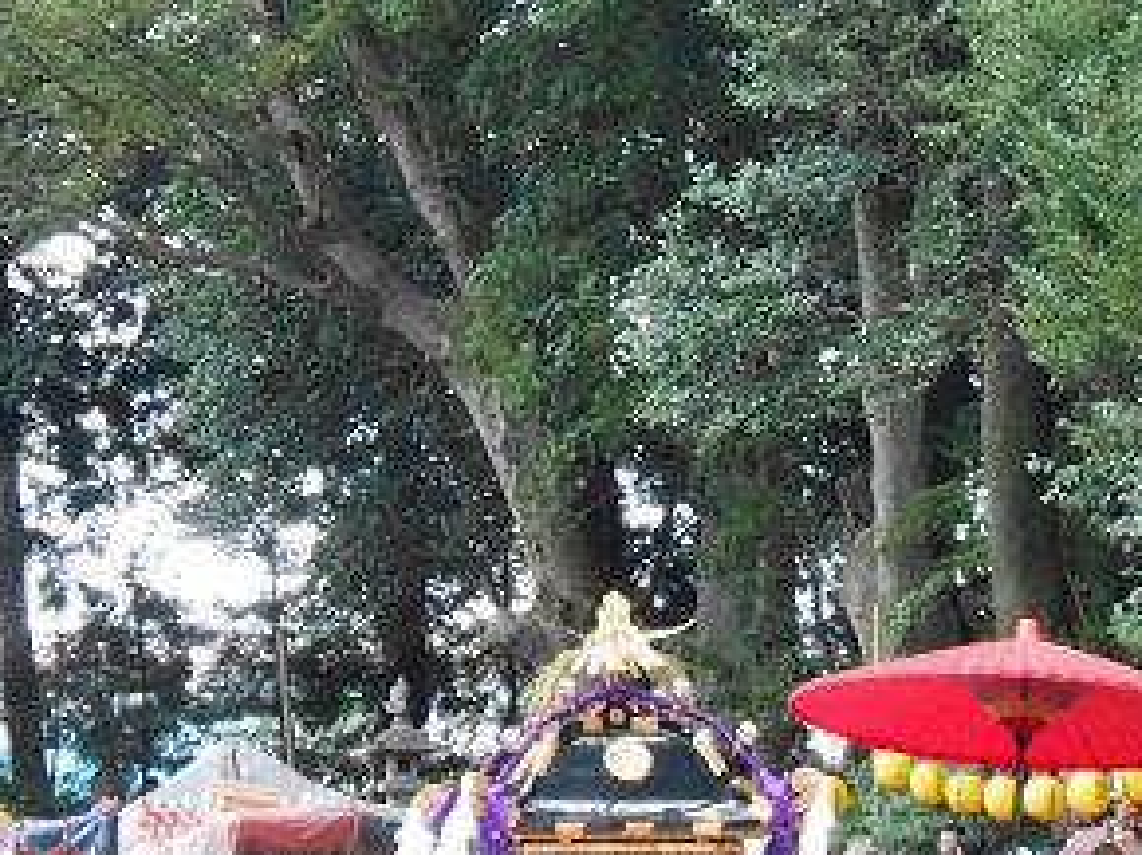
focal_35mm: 167
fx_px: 5505
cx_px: 553
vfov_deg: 8.9
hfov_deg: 11.8
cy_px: 429
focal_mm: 18.7
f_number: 5
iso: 1600
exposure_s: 1/100
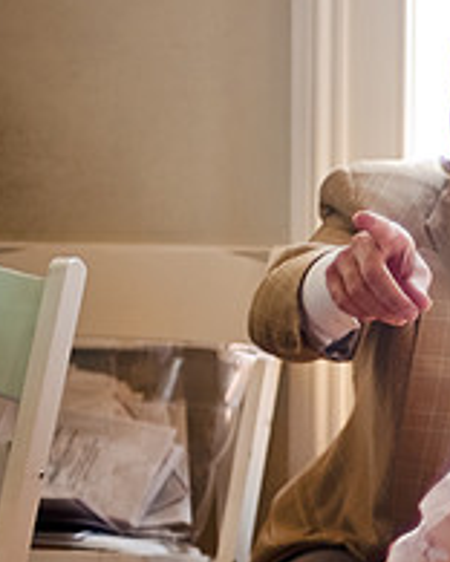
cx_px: 411
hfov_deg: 14.1
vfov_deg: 17.4
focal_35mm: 108
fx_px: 1798
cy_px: 548
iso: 200
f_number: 1.4
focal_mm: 50
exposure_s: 1/320
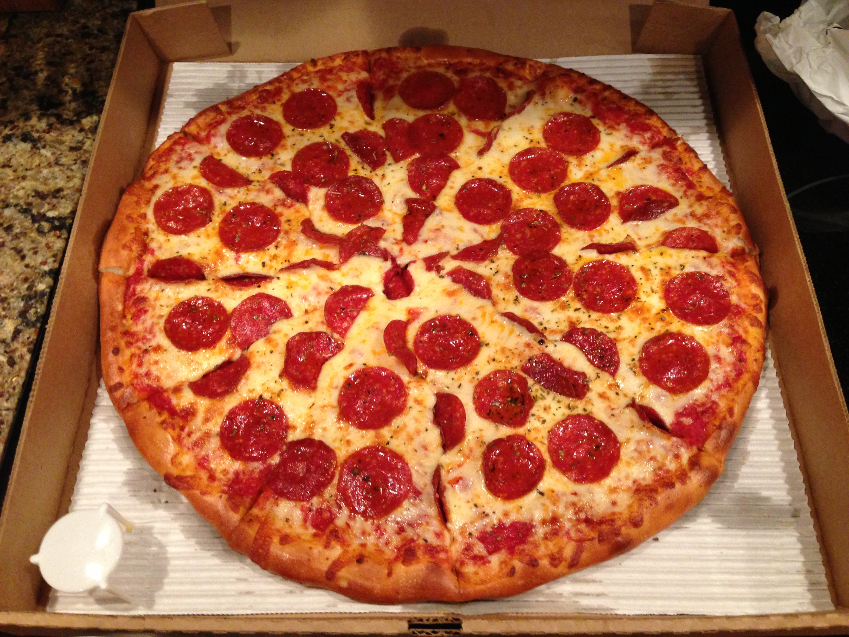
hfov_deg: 55.4
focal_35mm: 33
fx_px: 809
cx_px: 424
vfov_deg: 42.9
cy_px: 318
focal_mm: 4.13
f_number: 2.4
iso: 320
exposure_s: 1/20
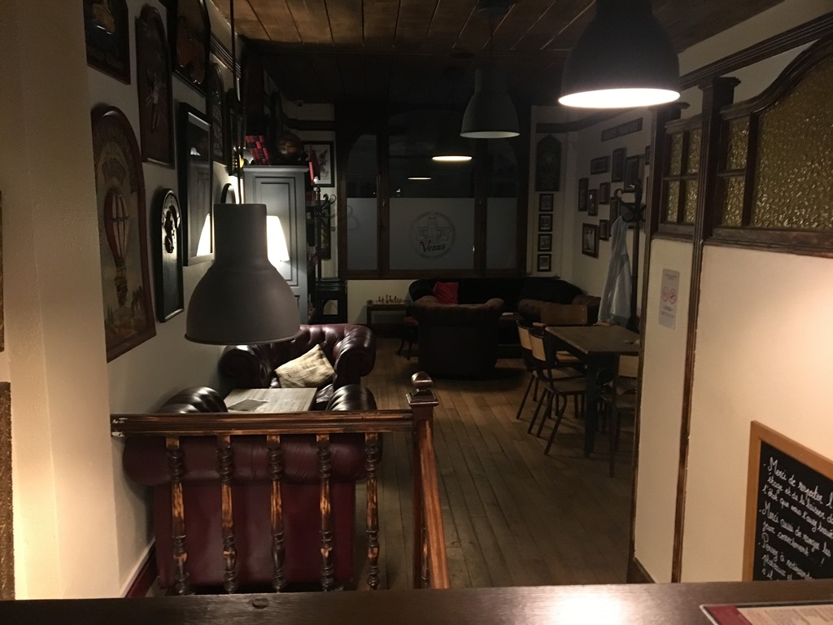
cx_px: 416
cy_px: 312
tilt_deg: -8.2
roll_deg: +0.4
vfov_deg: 48.2
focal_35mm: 29
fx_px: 698
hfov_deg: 61.7
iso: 320
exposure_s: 1/17
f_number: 2.2
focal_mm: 4.15
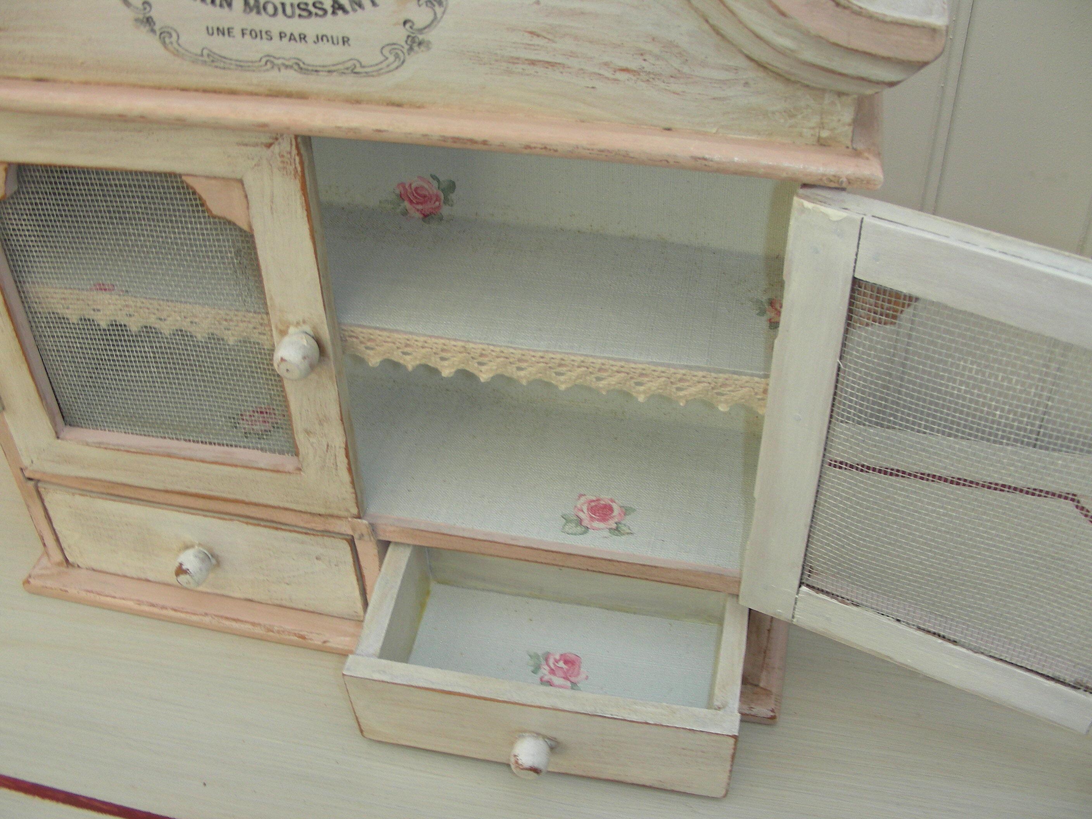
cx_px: 546
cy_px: 410
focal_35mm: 38
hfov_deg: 49.0
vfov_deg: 37.7
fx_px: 1199
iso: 50
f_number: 3.5
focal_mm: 6.3
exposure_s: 1/30
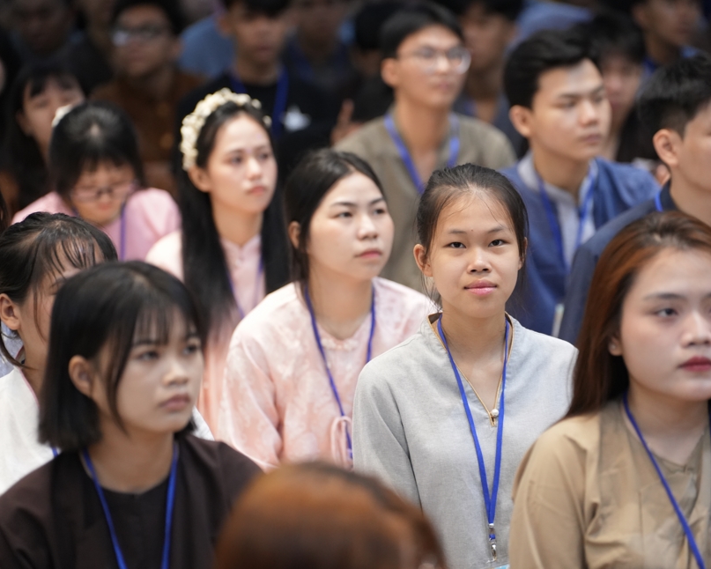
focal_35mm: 153
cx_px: 400
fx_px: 3220
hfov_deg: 12.6
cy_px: 284
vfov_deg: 10.1
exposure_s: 1/160
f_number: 2.8
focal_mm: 135
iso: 3200
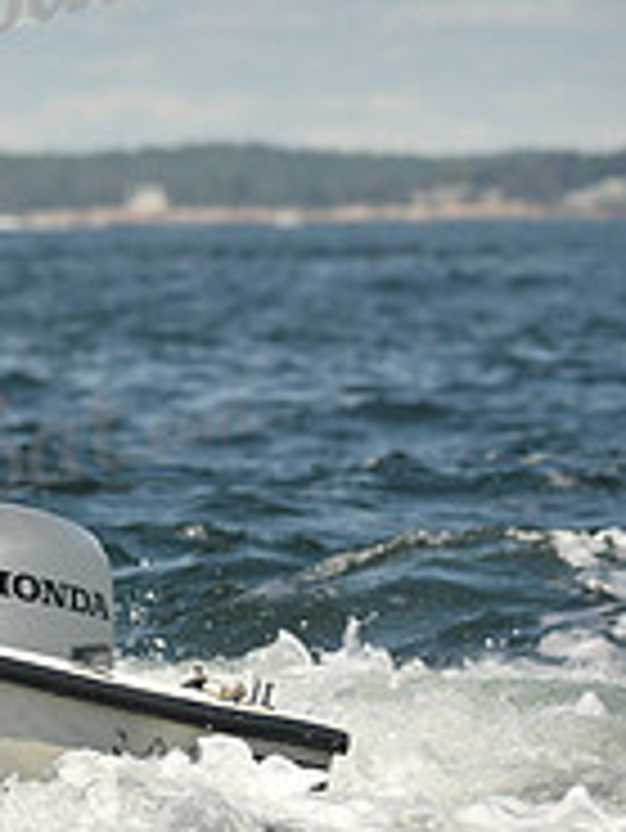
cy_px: 313
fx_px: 14547
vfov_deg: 3.3
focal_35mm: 604
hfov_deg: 2.5
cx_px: -617
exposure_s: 1/2000
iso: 250
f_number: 5.6
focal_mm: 200
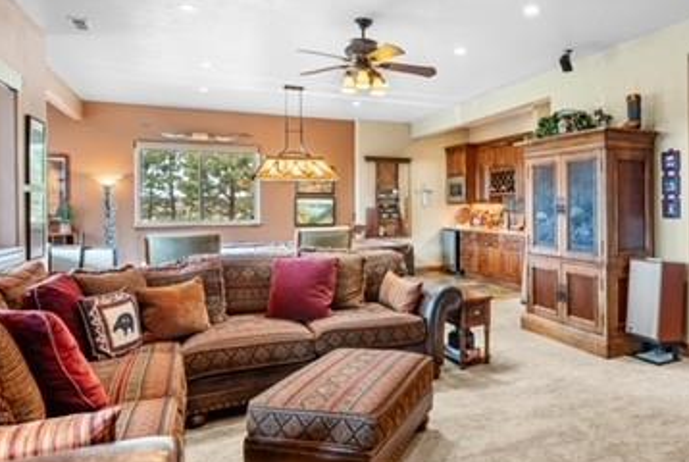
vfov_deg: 51.2
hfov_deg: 69.6
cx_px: 454
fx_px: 479
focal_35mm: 25
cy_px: 191
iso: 800
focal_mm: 14
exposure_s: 1/1.25
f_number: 8
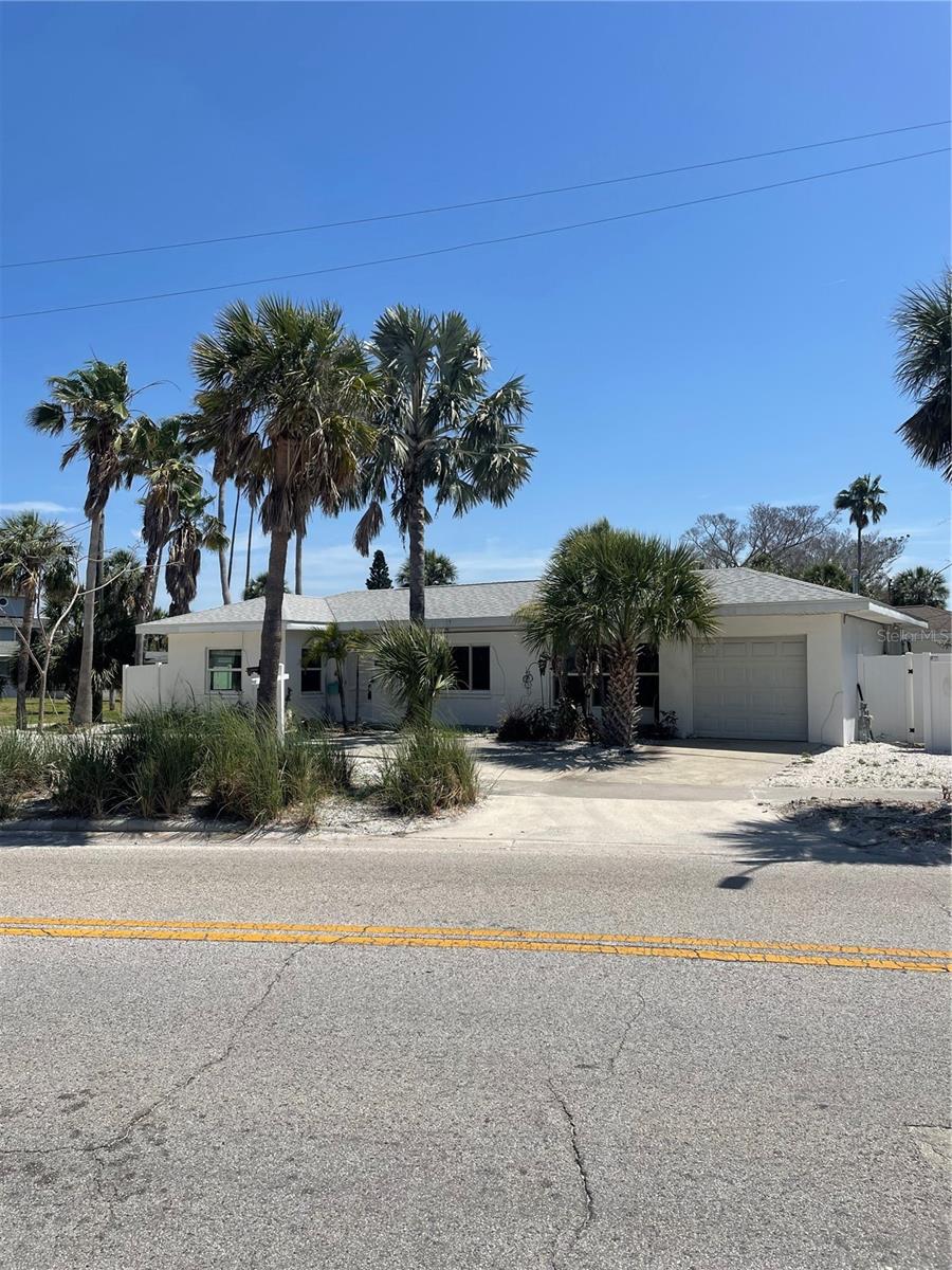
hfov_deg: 53.1
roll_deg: +1.1
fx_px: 953
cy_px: 635
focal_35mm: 26
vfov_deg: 67.3
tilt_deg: +3.1
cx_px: 476
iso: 32
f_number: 1.6
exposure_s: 1/4831
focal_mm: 4.2
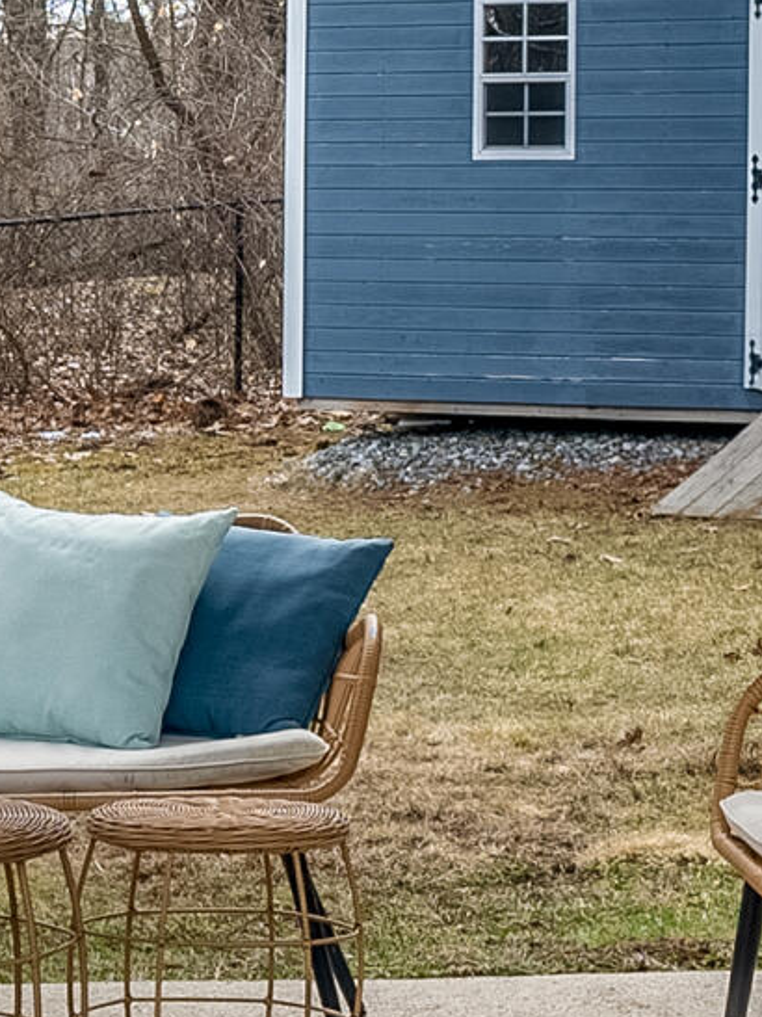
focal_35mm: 153
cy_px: 330
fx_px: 4492
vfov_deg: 12.9
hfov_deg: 9.6
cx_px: -46
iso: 320
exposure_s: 1/8000
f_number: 7.1
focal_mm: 29
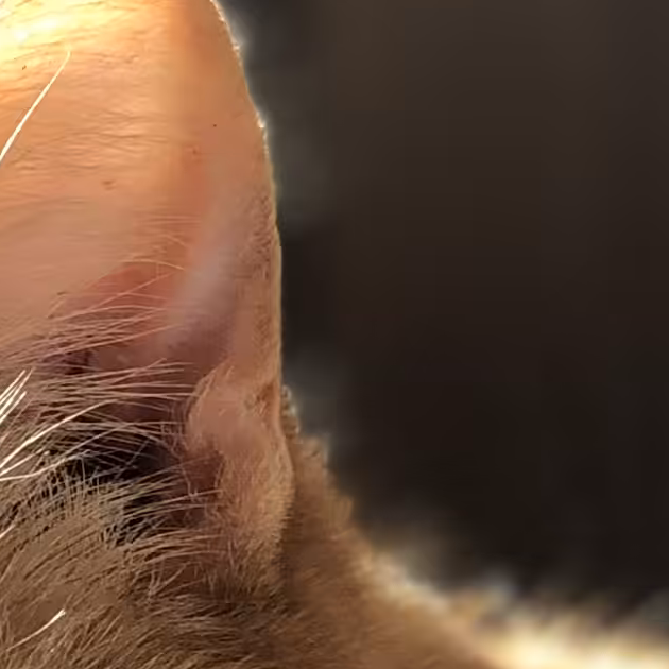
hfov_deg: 5.9
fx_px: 6428
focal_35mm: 294
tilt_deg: -9.9
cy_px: 824
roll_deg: +4.5
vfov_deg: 5.9
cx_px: -165
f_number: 2.4
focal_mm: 6
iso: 25
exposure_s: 1/60
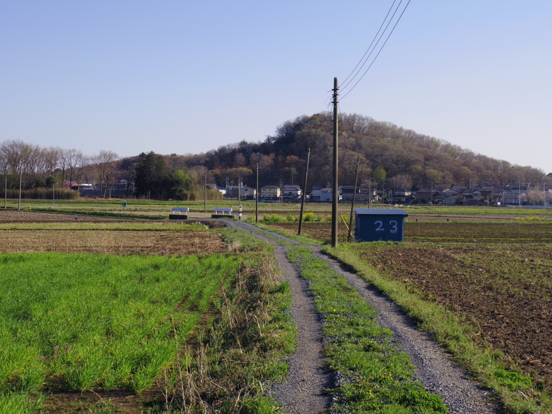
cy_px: 207
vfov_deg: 24.8
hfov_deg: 32.7
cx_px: 276
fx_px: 941
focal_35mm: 59
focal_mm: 12.8
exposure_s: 1/125
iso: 100
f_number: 4.5
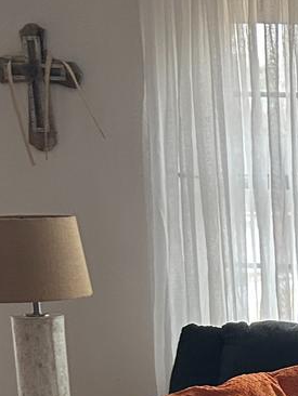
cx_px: 554
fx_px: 1250
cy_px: 480
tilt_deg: -15.0
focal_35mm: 109
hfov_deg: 12.3
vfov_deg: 17.2
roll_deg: -0.4
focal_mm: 5.7
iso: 125
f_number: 1.5
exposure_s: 1/60.2
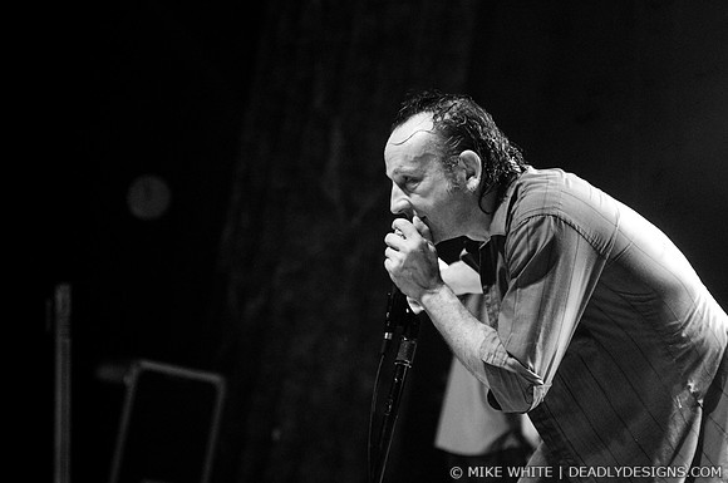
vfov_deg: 13.0
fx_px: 2120
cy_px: 242
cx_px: 364
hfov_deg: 19.5
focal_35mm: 105
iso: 1000
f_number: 2.8
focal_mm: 70
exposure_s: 1/250
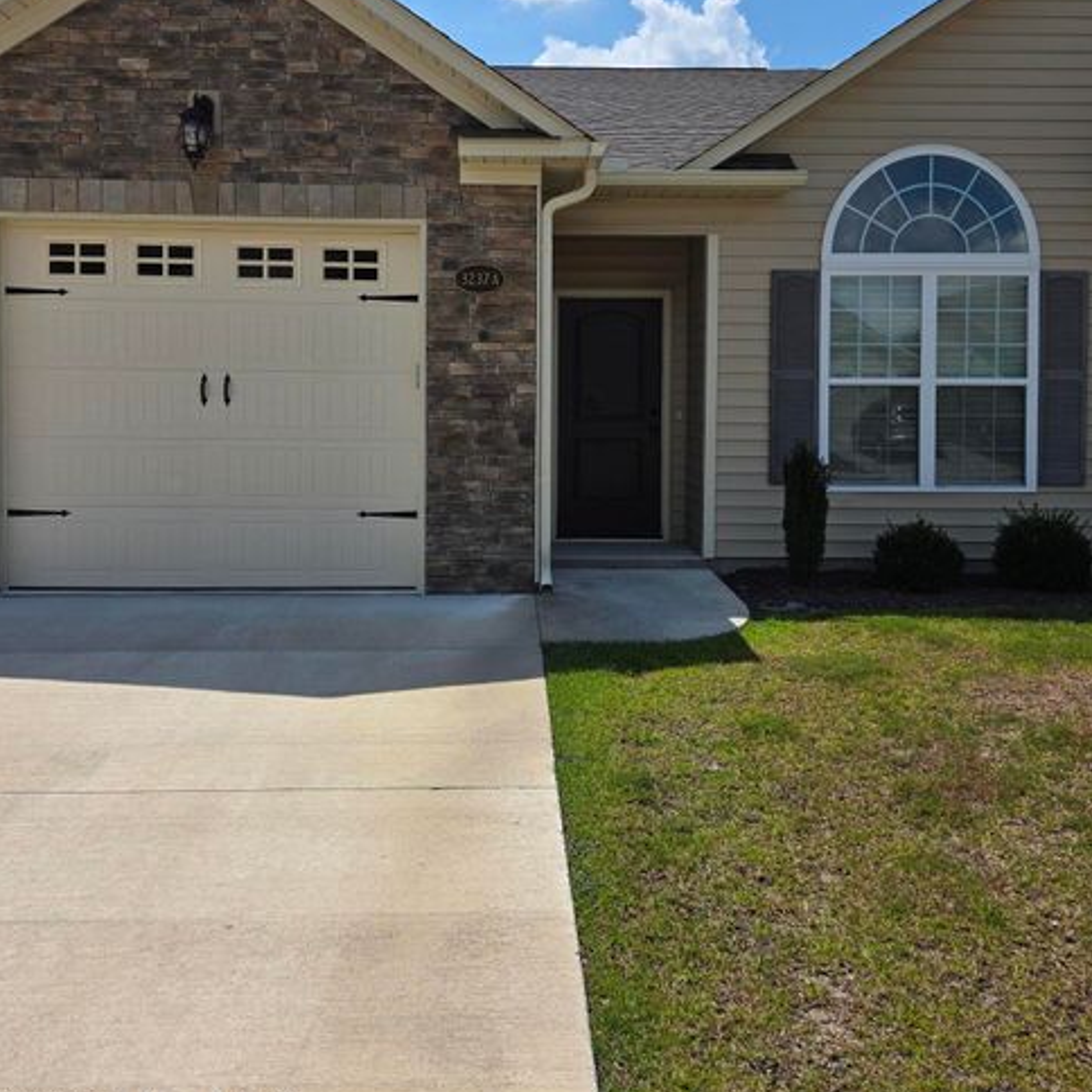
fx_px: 999
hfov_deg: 57.3
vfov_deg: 56.8
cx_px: 541
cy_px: 432
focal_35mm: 28
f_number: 1.8
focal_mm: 5.4
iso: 64
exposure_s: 1/7891
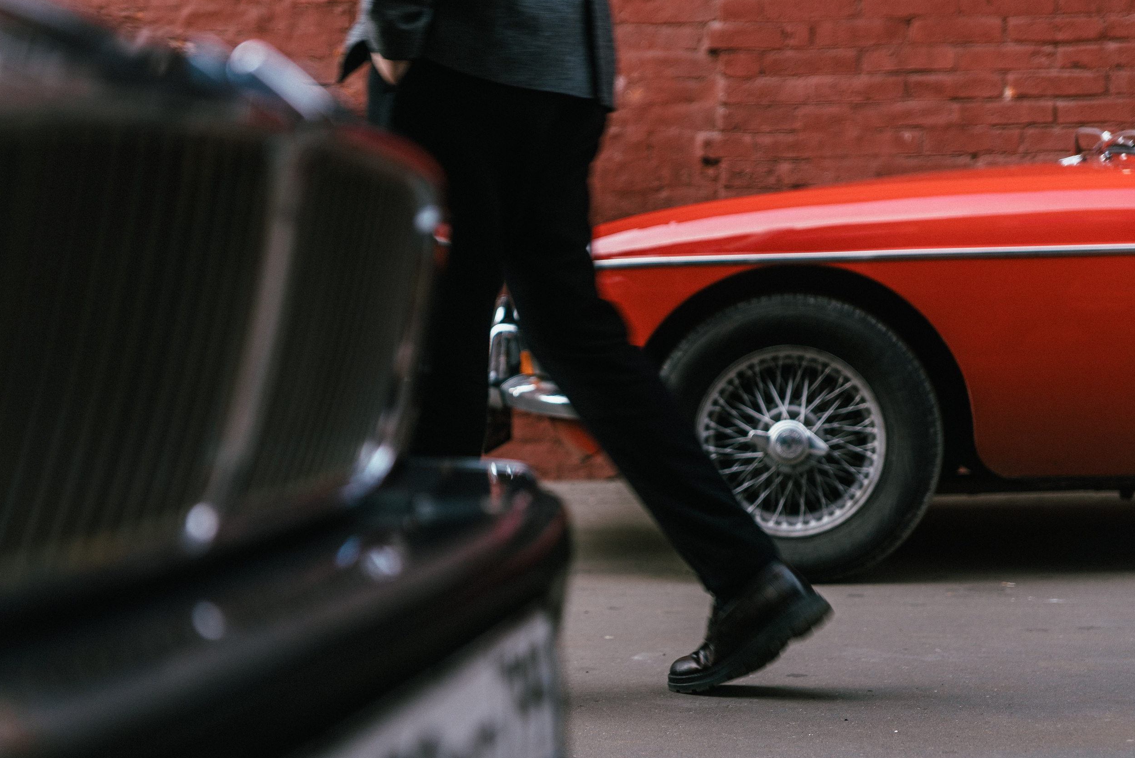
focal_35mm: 72
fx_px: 2271
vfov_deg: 18.9
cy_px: 373
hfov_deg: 28.1
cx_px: 554
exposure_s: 1/60
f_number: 2.8
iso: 100
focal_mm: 70
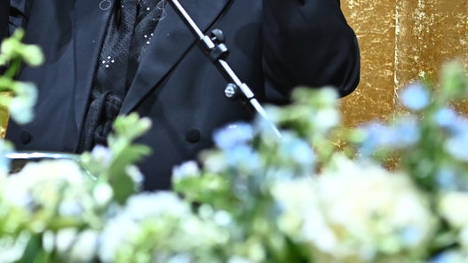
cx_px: -25
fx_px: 2692
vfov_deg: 5.5
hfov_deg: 9.8
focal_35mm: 217
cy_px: -133
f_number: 4
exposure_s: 1/200
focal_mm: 78
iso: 1250
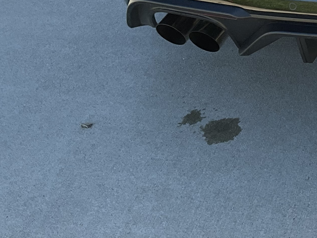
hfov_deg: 19.4
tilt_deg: -16.5
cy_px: -99
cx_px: 418
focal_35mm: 93
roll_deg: +0.7
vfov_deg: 14.9
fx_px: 852
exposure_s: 1/574
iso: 16
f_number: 1.8
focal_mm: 3
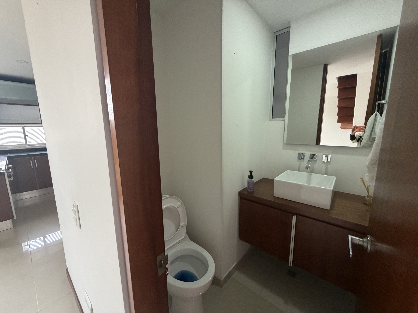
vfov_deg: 85.7
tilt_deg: -7.9
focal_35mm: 14
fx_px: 169
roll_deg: +2.1
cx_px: 209
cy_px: 156
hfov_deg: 102.1
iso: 320
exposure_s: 1/121
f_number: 2.2
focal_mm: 2.22
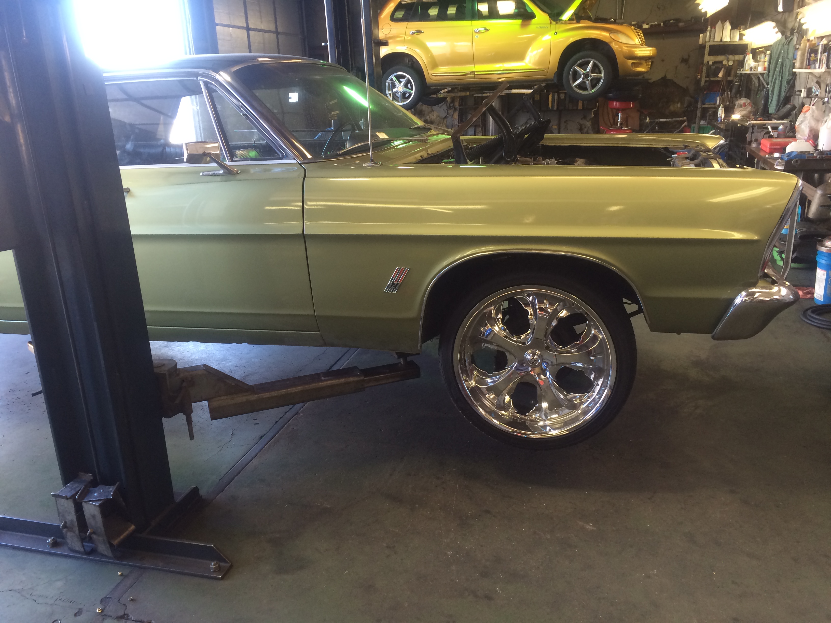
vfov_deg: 48.2
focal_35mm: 29
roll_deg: +4.0
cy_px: 312
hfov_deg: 61.7
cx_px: 416
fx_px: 696
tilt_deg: -16.7
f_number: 2.2
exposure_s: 1/30
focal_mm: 4.15
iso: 80
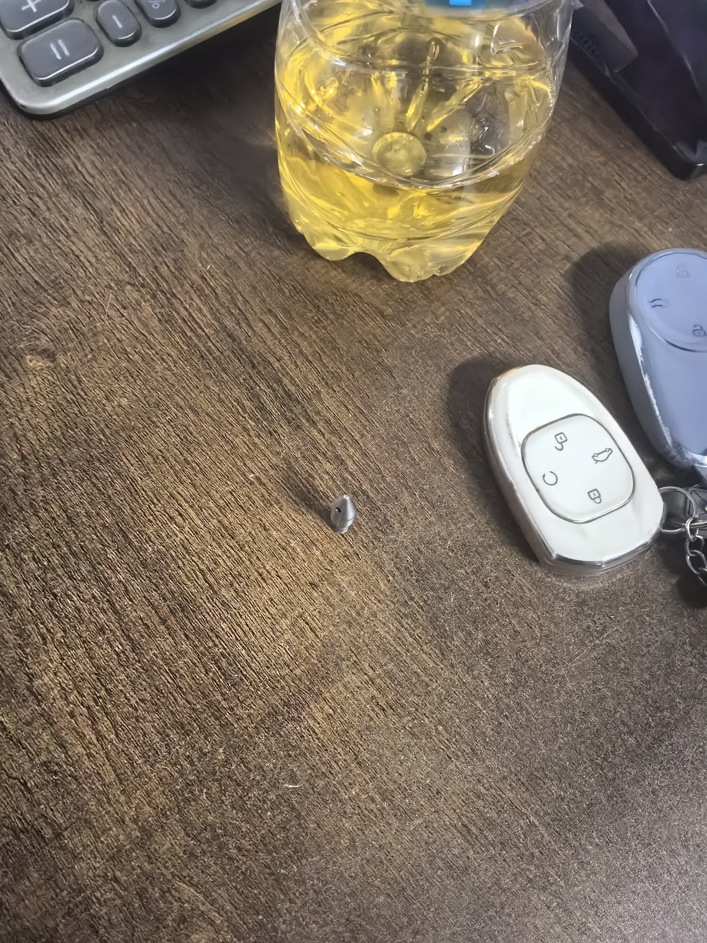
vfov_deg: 65.3
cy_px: 472
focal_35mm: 27
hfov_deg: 51.4
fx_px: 735
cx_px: 354
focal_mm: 5.75
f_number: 2
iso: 6400
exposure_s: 1/324
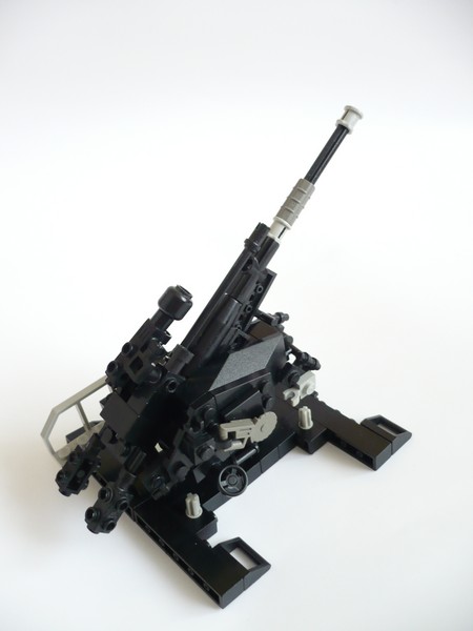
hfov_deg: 40.7
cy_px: 316
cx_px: 236
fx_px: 638
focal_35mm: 35
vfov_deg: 52.6
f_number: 2.8
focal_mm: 5.8
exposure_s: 1/13
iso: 200
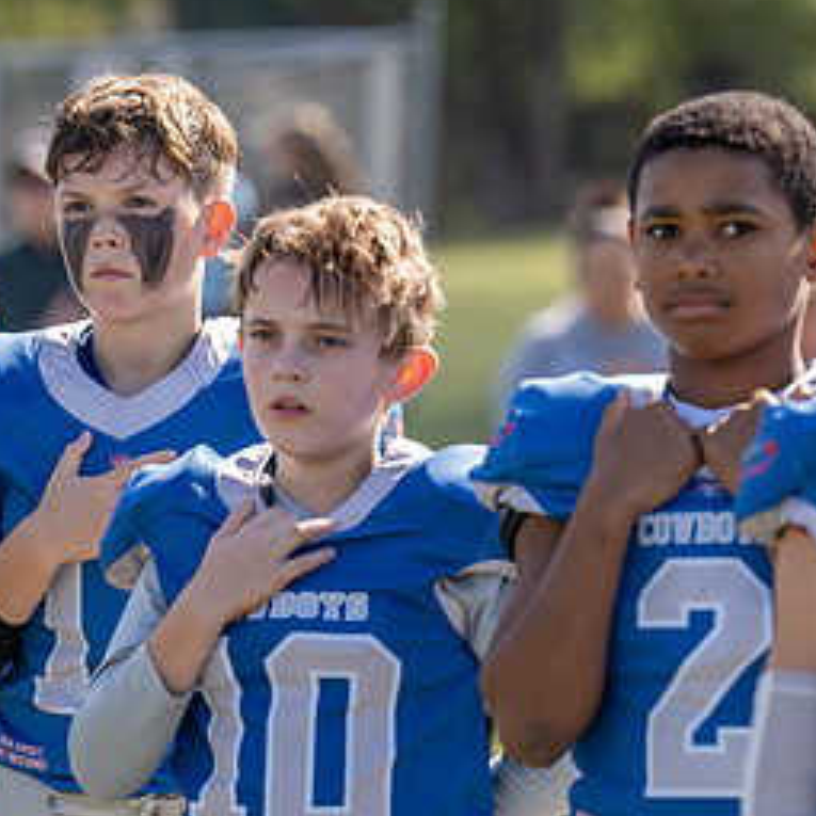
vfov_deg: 5.9
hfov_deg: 5.9
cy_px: 466
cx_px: 326
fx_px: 7894
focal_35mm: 296
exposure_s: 1/500
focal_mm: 153
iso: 100
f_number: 3.5
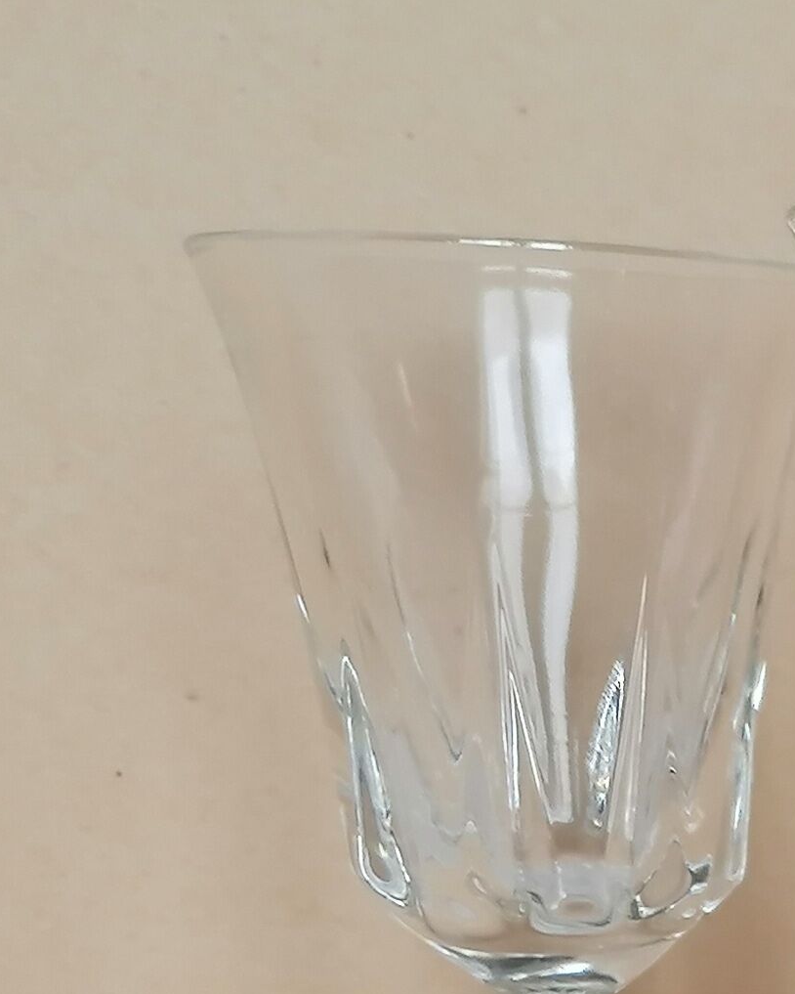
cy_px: 1434
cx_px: 1635
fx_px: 3499
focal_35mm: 119
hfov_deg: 11.5
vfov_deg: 15.1
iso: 50
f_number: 1.8
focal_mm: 4.75
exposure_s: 1/125
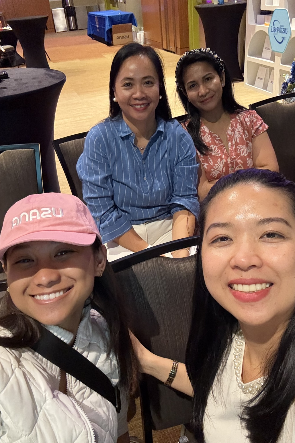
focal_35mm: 32
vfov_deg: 58.7
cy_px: 223
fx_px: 393
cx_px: 157
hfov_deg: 41.1
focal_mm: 2.69
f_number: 1.9
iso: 500
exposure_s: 1/30
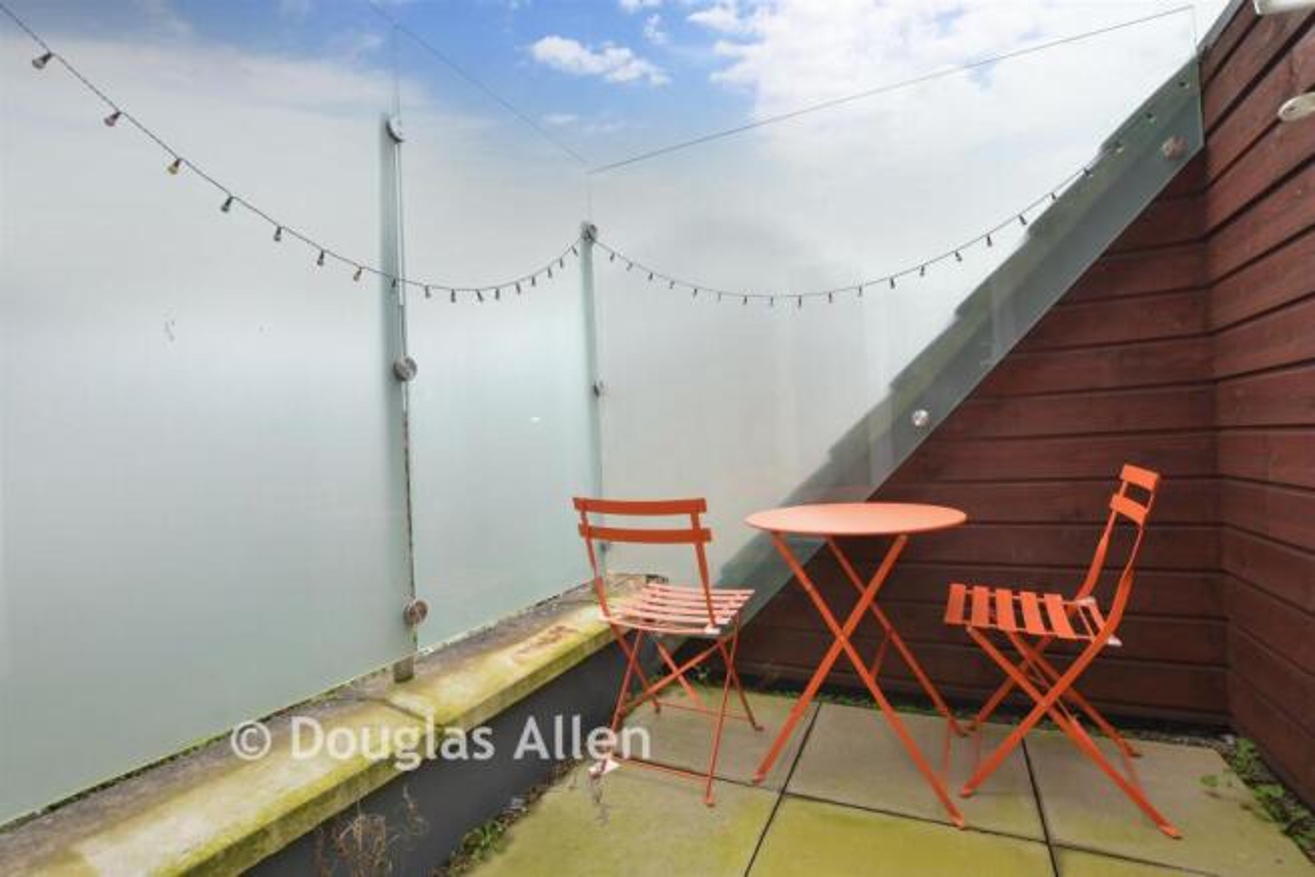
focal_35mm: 15
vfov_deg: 77.4
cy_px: 438
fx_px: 548
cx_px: 658
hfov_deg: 100.4
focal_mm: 10
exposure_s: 1/20
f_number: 8
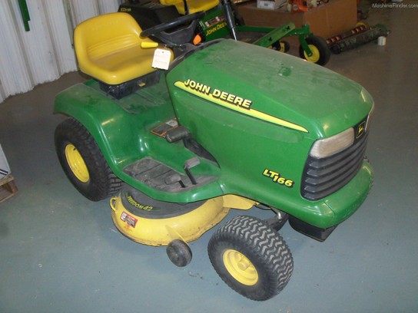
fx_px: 423
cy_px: 156
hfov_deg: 52.6
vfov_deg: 40.7
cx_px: 209
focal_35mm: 35
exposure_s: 1/30
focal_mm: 6.3
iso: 160
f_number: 3
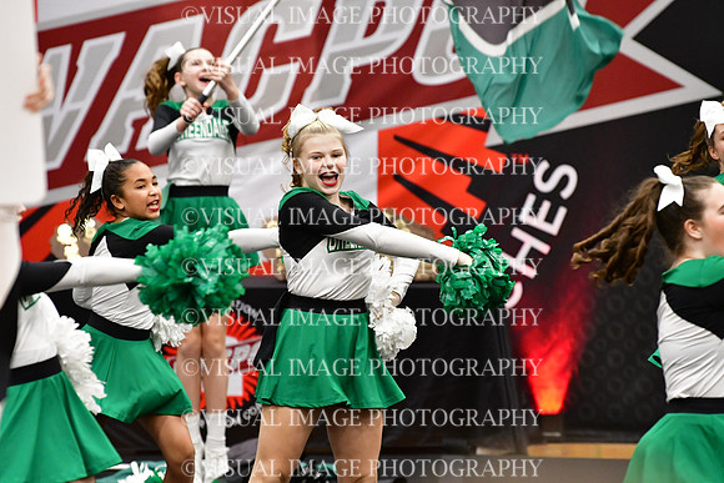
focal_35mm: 300
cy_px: 242
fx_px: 6034
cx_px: 362
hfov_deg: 6.9
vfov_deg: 4.6
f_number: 3.5
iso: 5000
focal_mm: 200
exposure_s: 1/500
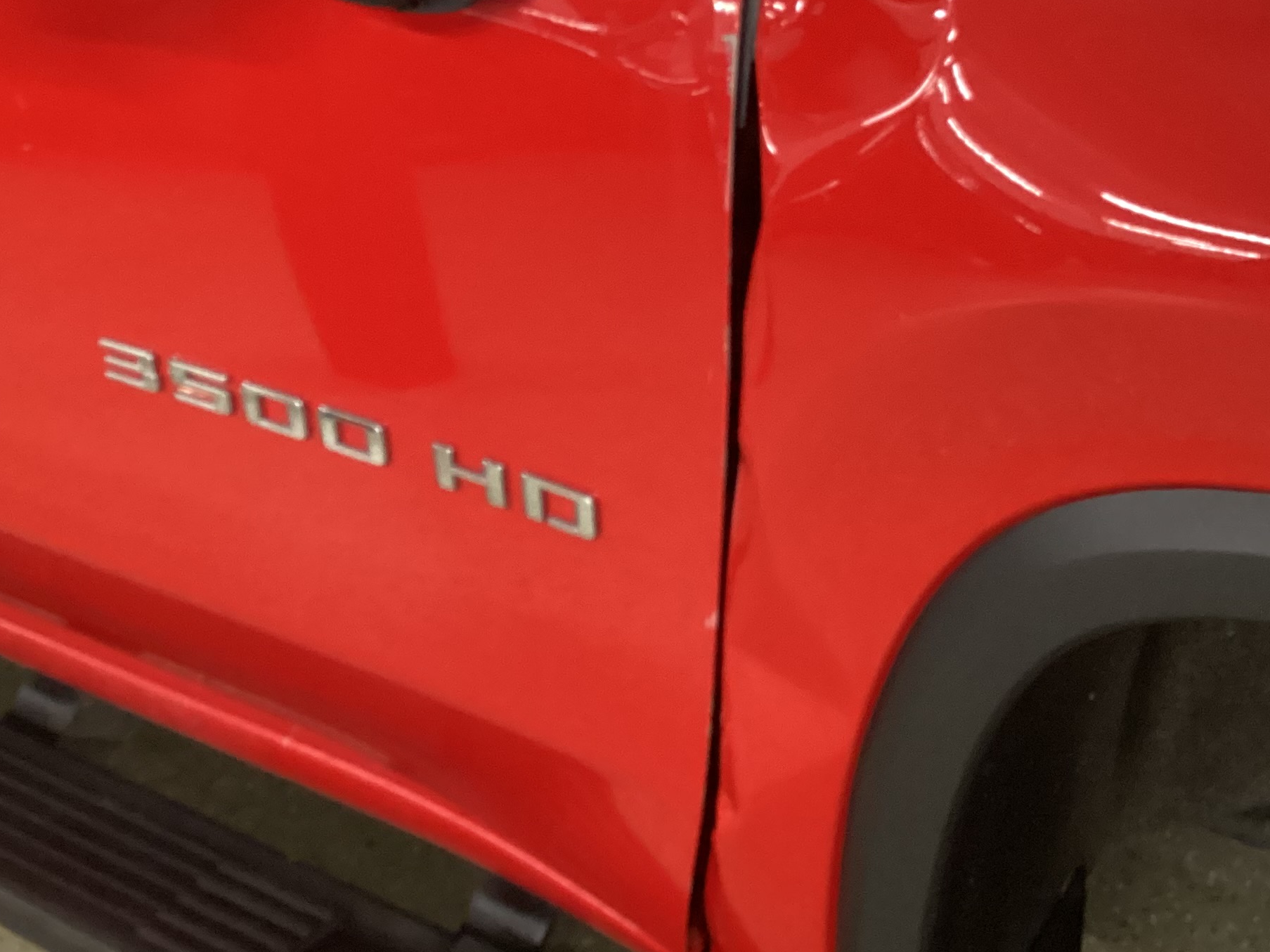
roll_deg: +4.4
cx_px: 709
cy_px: 111
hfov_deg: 34.3
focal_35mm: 56
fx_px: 2054
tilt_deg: -23.9
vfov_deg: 25.4
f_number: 2.4
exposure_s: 1/25
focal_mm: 3.3
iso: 500
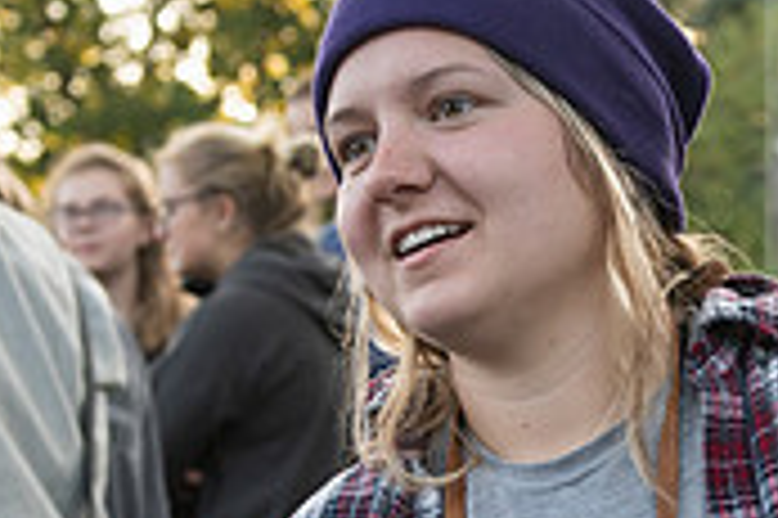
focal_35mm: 141
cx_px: 630
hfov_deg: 14.5
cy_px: 484
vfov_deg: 9.7
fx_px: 3044
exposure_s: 1/320
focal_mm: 42
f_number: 4
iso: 640
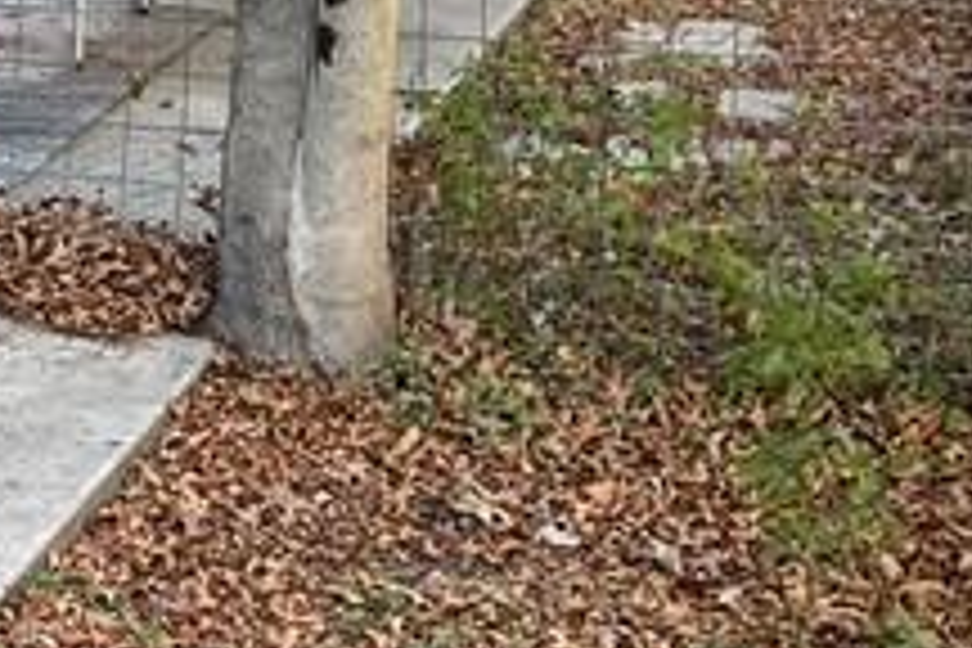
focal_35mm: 128
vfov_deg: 10.6
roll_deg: +2.2
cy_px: -76
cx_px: -716
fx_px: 3456
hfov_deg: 14.3
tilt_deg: -8.2
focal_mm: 4.2
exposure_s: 1/121
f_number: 1.6
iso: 32
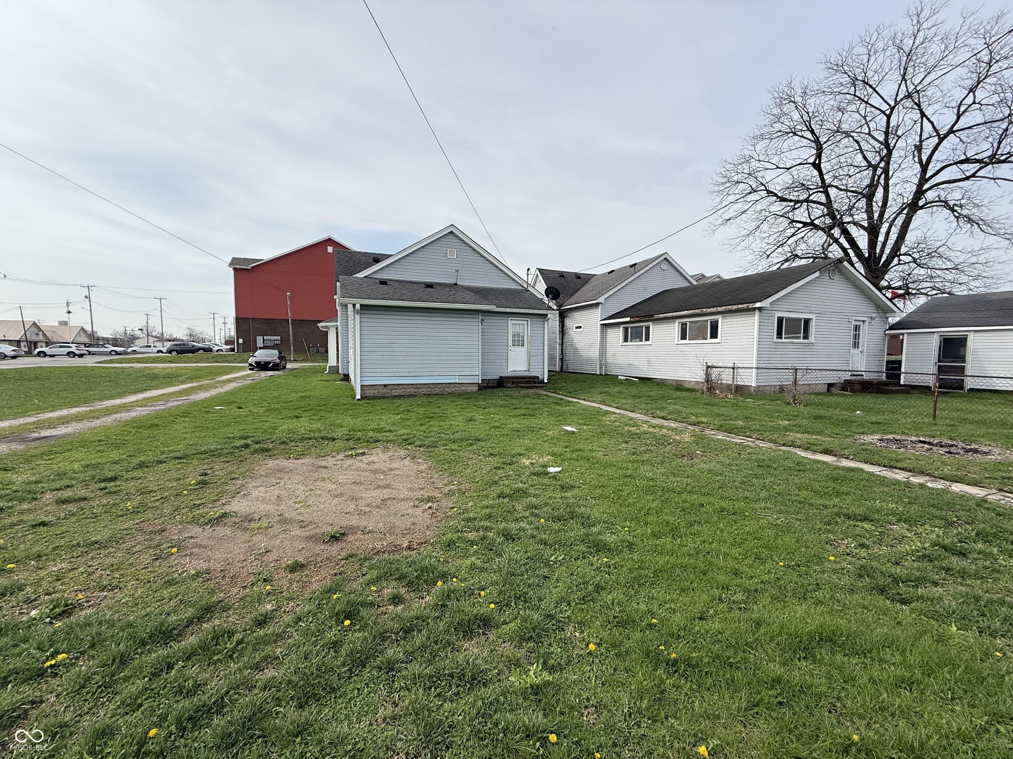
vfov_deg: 85.7
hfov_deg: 102.1
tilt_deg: -3.2
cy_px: 380
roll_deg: -0.2
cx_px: 506
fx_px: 410
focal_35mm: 14
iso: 50
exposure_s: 1/1848
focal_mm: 2.22
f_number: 2.2
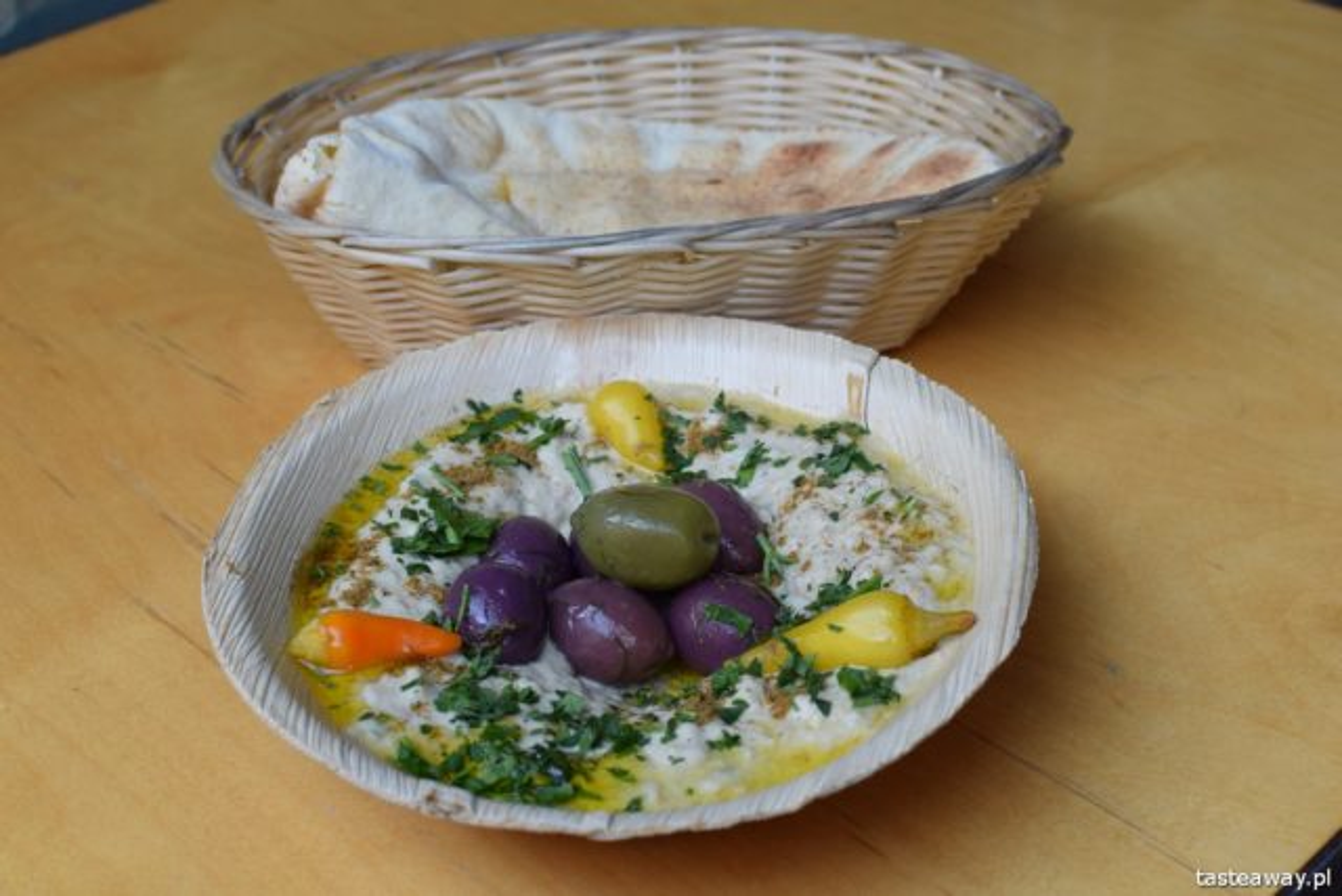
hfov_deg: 37.8
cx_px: 671
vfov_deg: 25.8
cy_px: 448
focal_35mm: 52
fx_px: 1957
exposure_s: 1/125
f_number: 8
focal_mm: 35
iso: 220
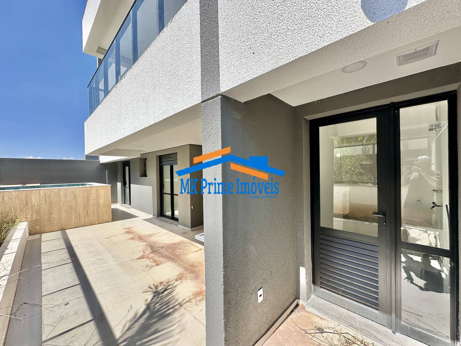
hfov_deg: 102.1
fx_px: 186
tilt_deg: -0.5
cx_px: 230
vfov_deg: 85.7
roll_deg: +0.8
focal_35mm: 14
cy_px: 173
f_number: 2.2
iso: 40
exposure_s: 1/801
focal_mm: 2.22
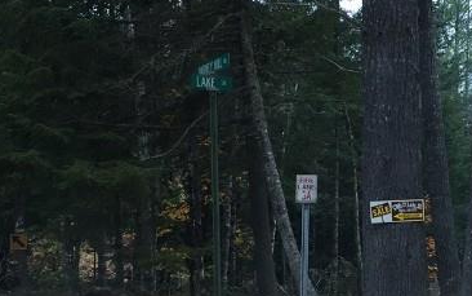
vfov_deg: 15.2
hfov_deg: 23.6
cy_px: 136
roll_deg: -0.8
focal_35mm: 86
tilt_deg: +8.0
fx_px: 1107
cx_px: 408
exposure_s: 1/120
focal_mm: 4.15
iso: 50
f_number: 2.2
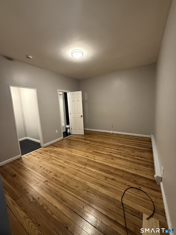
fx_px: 95
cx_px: 88
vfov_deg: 102.1
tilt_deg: -6.7
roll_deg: +2.6
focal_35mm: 14
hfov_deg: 85.7
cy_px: 118
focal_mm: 2.22
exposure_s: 1/60
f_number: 2.2
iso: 640
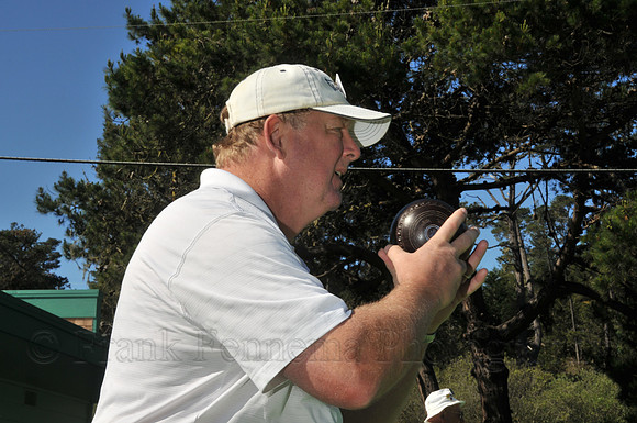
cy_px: 212
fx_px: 1272
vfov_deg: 18.9
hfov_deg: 28.1
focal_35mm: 72
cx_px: 318
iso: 200
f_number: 22
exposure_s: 1/125
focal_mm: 48
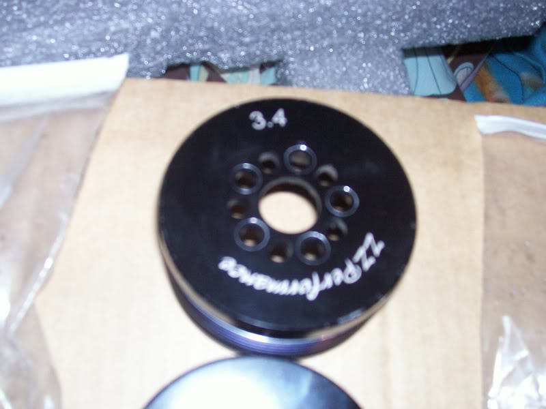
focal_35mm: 42
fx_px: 662
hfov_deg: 44.8
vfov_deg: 34.3
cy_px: 204
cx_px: 273
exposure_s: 1/120
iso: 140
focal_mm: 7
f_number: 2.9
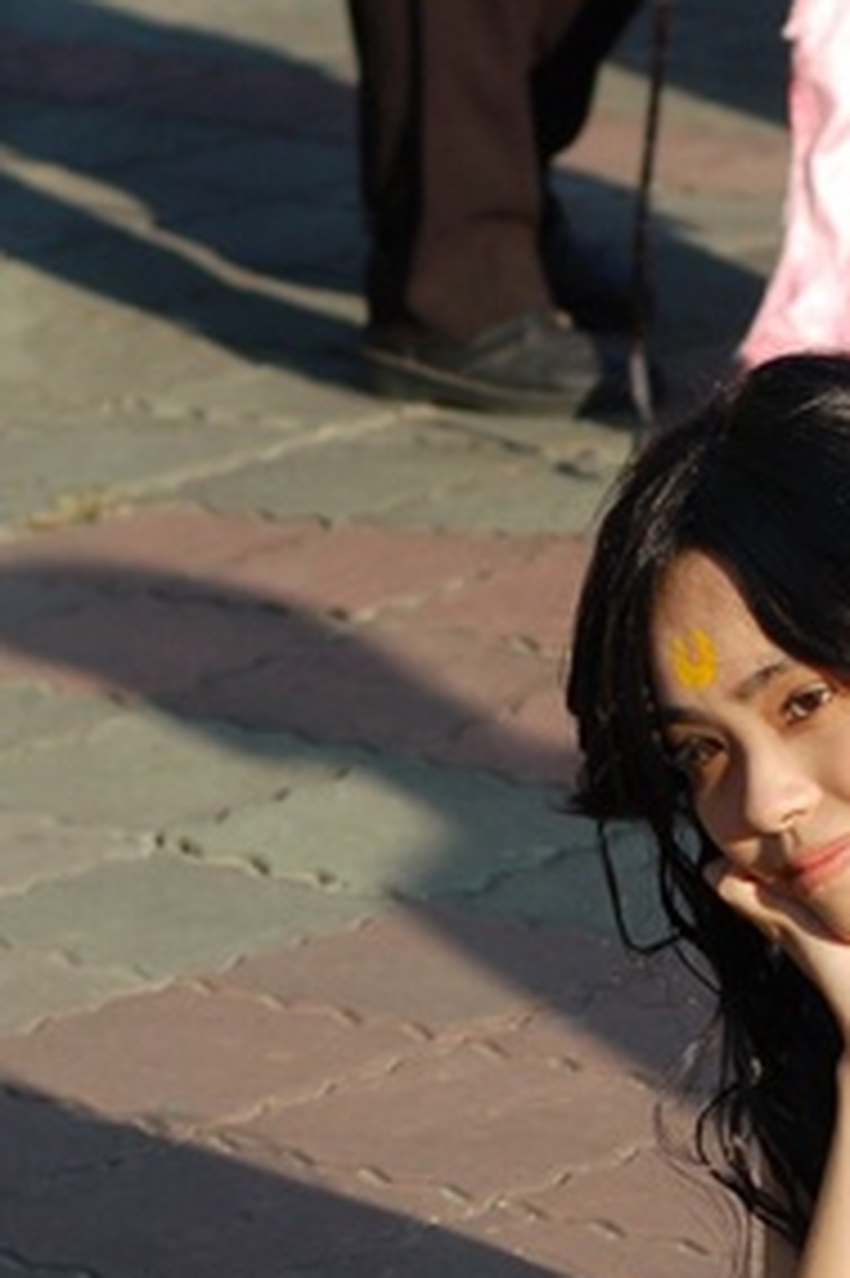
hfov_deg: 7.4
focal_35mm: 185
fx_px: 6560
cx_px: 614
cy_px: 1152
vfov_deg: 11.1
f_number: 3.2
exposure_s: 1/1600
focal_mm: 50
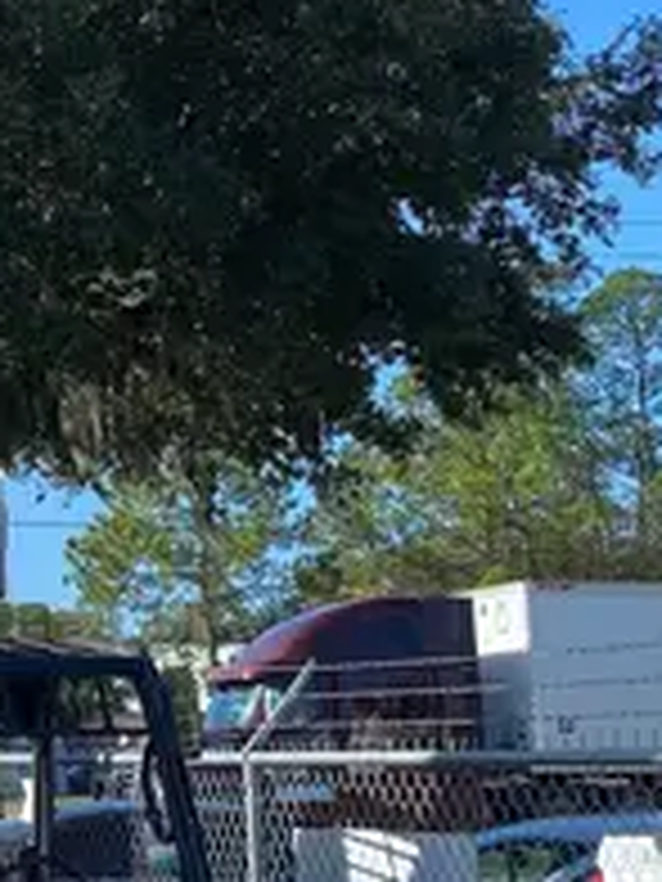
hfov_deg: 14.6
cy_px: 344
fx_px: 2473
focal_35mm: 97
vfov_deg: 20.2
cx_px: -176
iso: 32
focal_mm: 4.25
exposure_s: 1/1272
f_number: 1.8
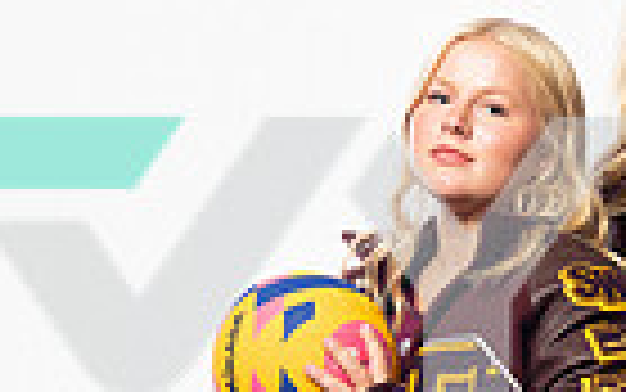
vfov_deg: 10.2
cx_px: 585
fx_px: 2133
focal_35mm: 125
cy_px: 577
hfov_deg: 16.4
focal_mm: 38
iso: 640
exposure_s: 1/250
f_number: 5.6
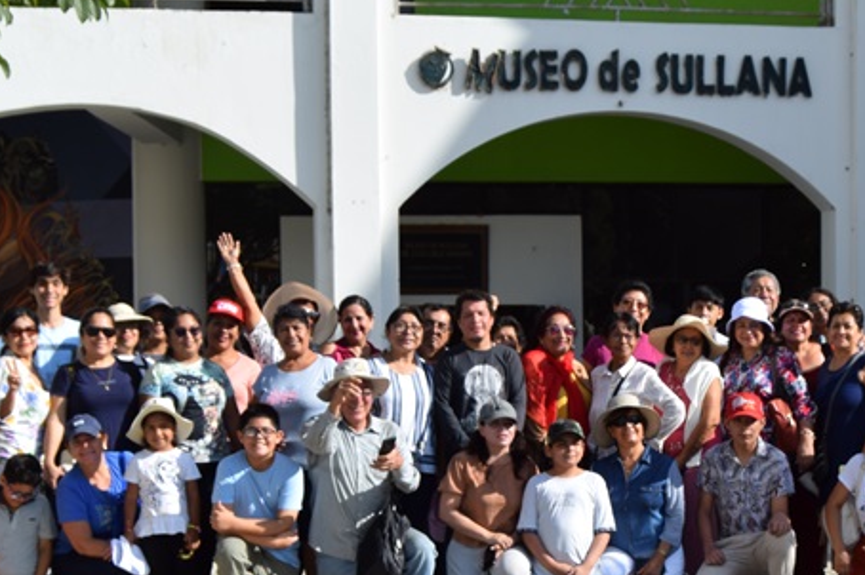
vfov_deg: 15.4
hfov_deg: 22.9
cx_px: 644
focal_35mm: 88
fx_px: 2113
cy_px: 466
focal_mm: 26
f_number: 9
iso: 200
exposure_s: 1/320
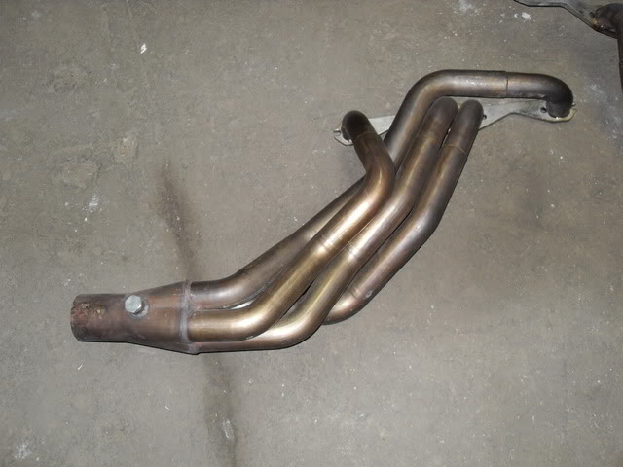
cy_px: 234
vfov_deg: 41.8
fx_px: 612
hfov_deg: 54.0
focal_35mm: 34
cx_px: 312
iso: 100
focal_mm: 6.3
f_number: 2.8
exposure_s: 1/45
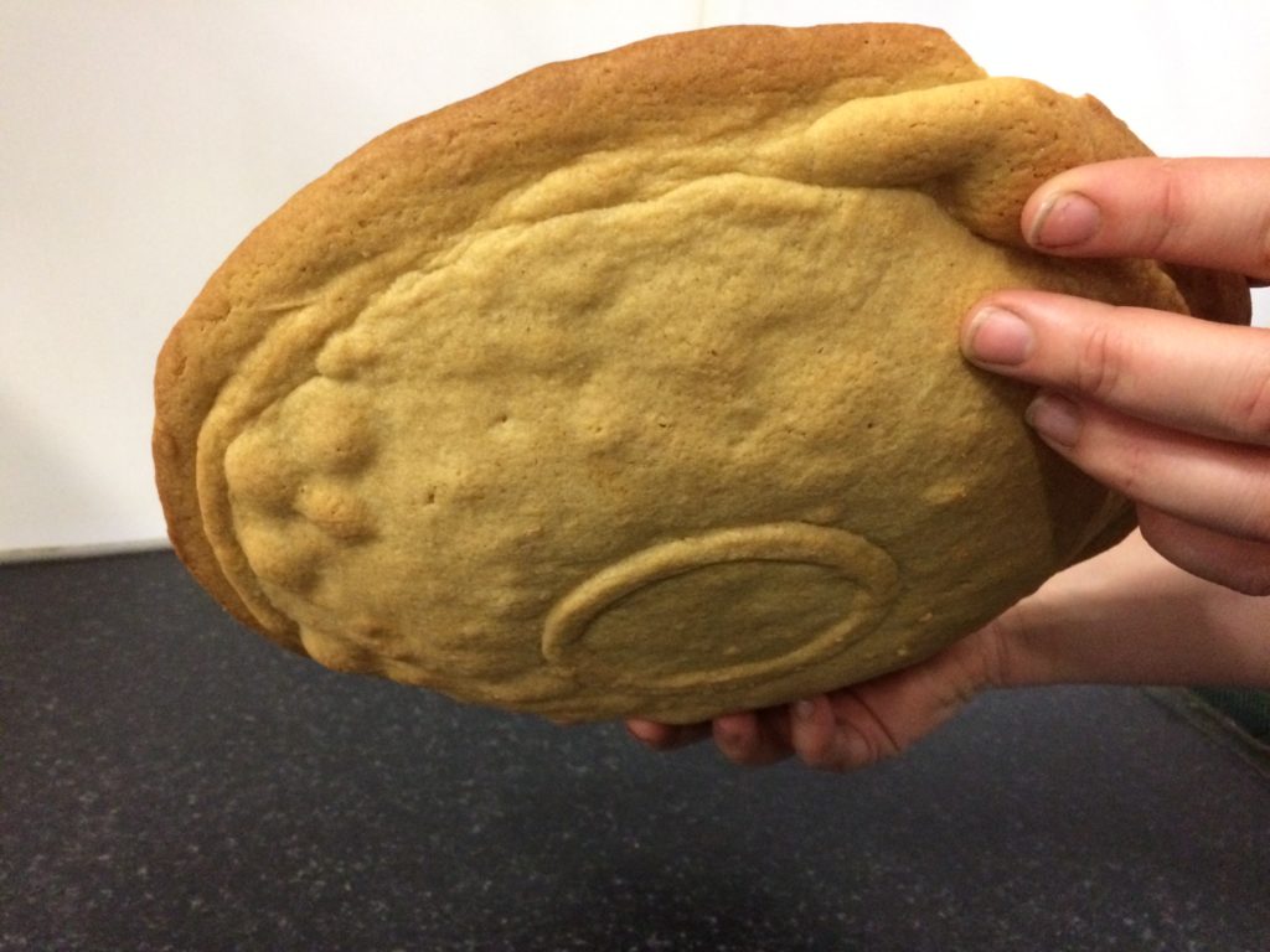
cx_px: 635
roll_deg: -3.1
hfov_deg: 61.7
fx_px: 1064
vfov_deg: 48.2
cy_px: 476
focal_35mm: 29
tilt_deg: -22.3
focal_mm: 4.15
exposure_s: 1/25
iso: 320
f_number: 2.2
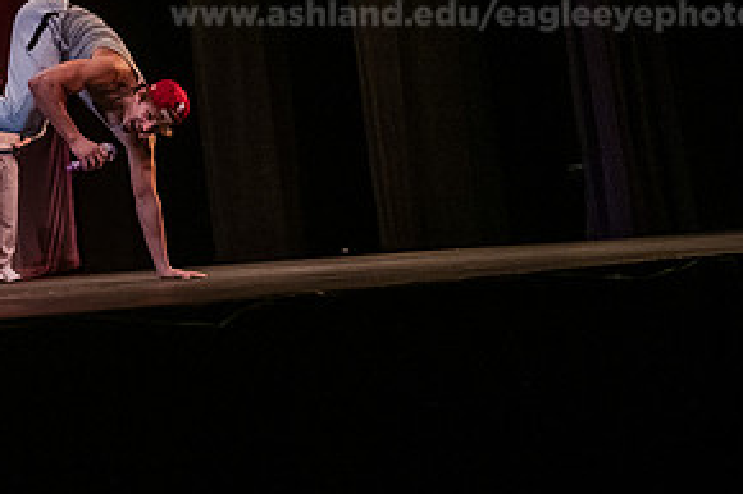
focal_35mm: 64
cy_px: 68
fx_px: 1320
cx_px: 54
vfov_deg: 20.9
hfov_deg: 29.9
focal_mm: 32
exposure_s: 1/320
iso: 4000
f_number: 3.5
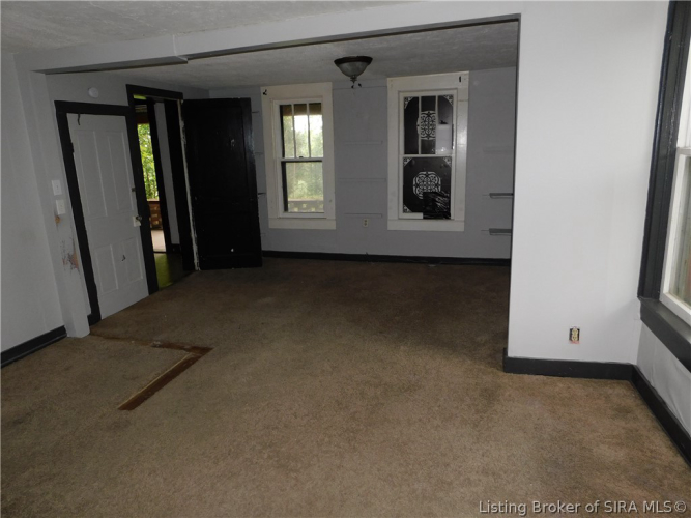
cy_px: 259
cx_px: 346
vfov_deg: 58.9
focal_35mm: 23
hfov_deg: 73.9
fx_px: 459
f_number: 3
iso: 200
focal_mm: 4
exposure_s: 1/30
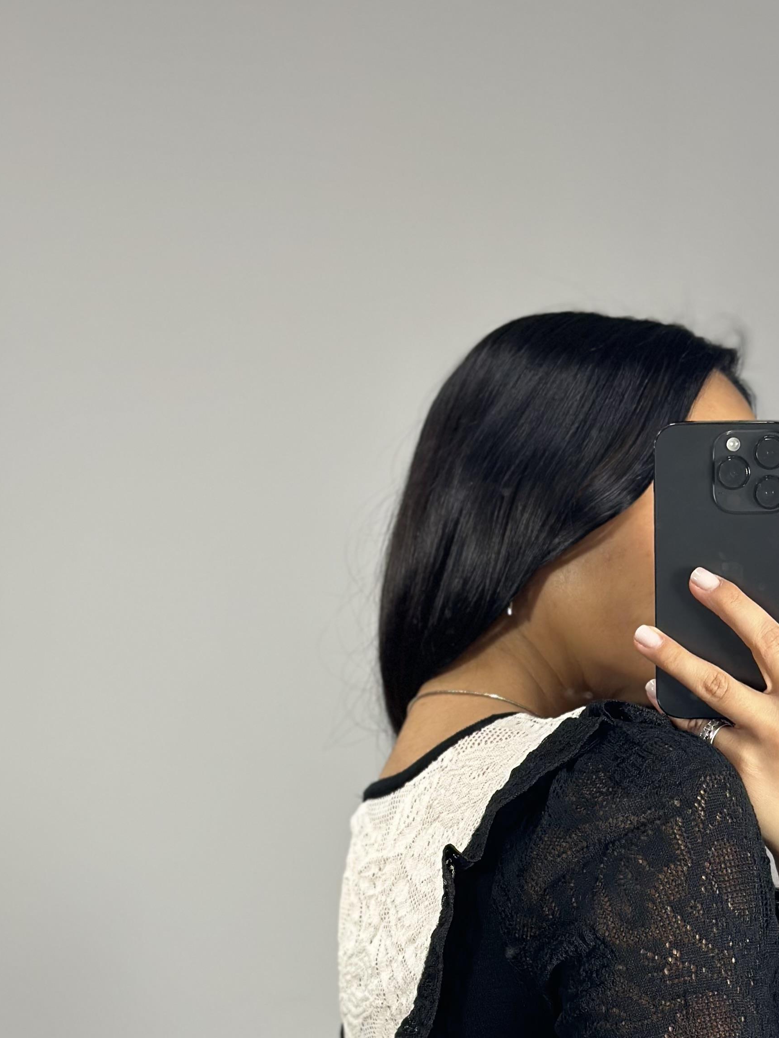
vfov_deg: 22.9
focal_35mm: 84
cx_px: 513
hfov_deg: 17.5
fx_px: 2520
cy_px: 858
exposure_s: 1/50
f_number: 1.78
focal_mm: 6.86
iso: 64
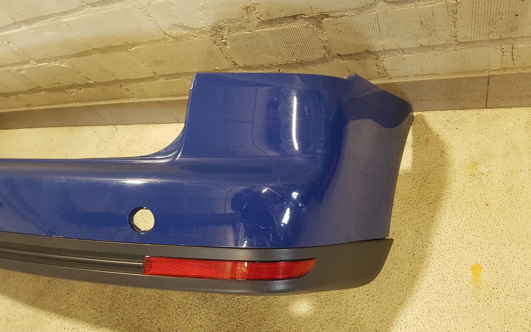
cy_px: 189
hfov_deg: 66.5
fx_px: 405
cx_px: 269
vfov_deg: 44.4
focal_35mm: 28
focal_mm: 4.2
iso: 200
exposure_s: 1/14
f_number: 1.7
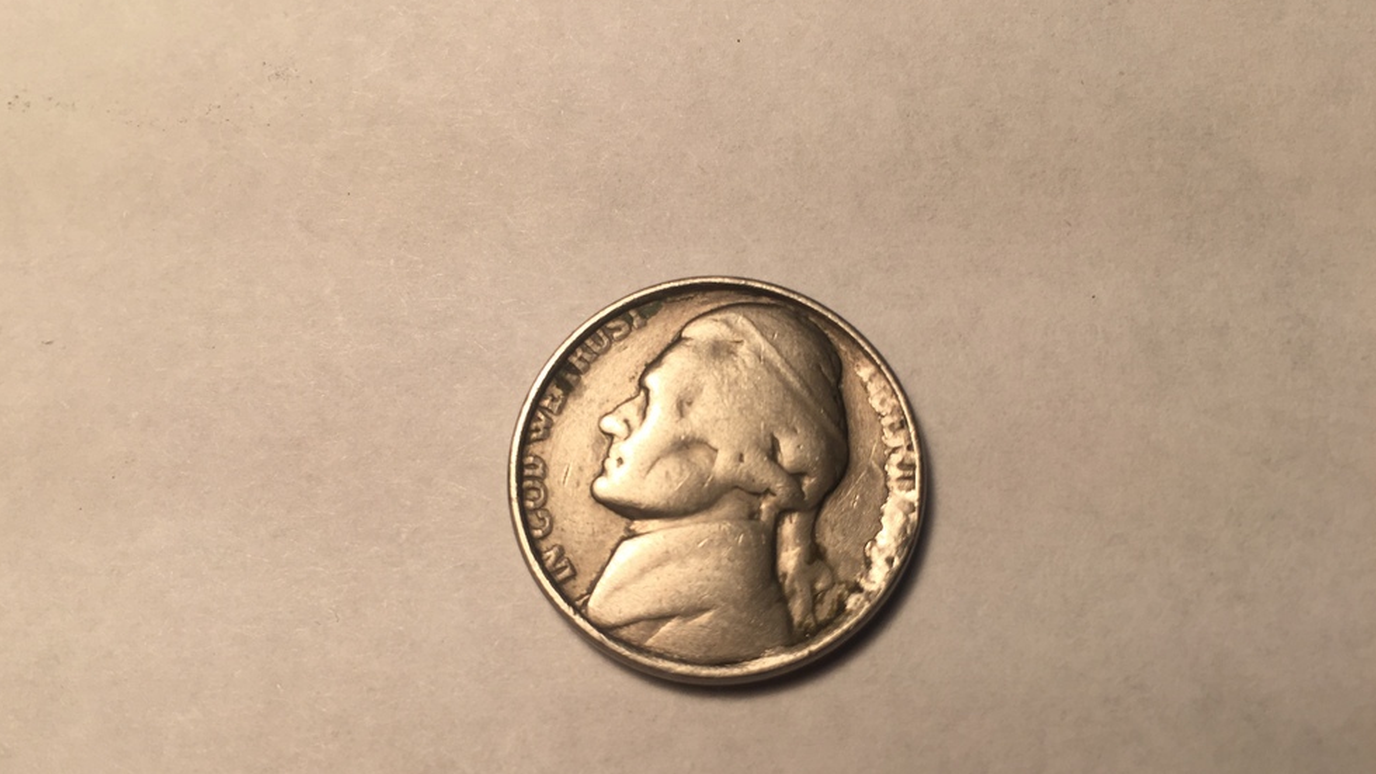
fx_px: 1204
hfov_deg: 59.5
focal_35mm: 33
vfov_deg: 35.6
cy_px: 431
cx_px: 667
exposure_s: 1/169
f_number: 2.2
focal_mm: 4.15
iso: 32
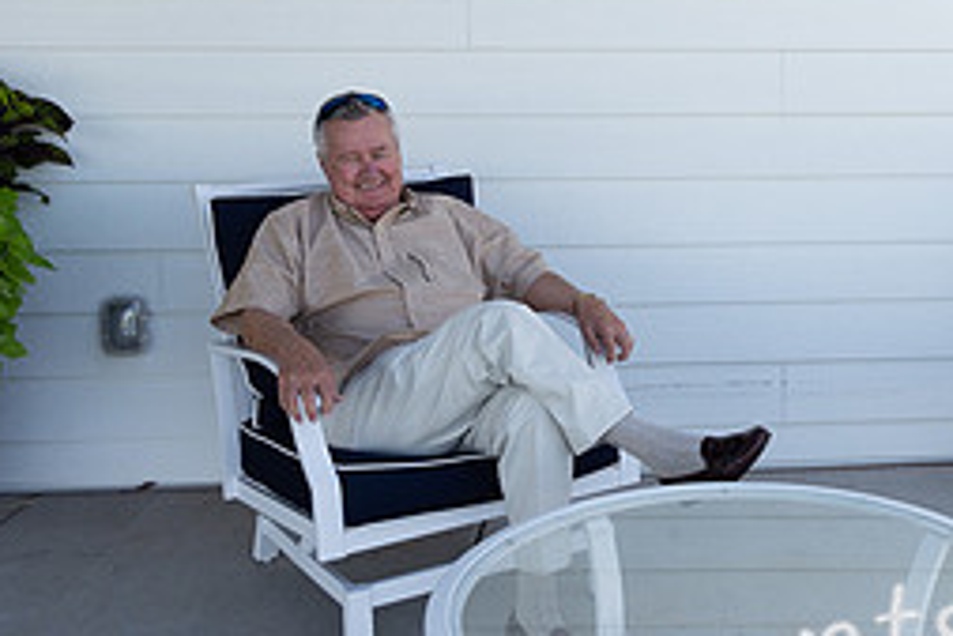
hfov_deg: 34.4
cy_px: 250
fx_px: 1457
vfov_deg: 24.6
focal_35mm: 55
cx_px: 844
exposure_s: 1/400
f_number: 3.2
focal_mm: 24
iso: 64
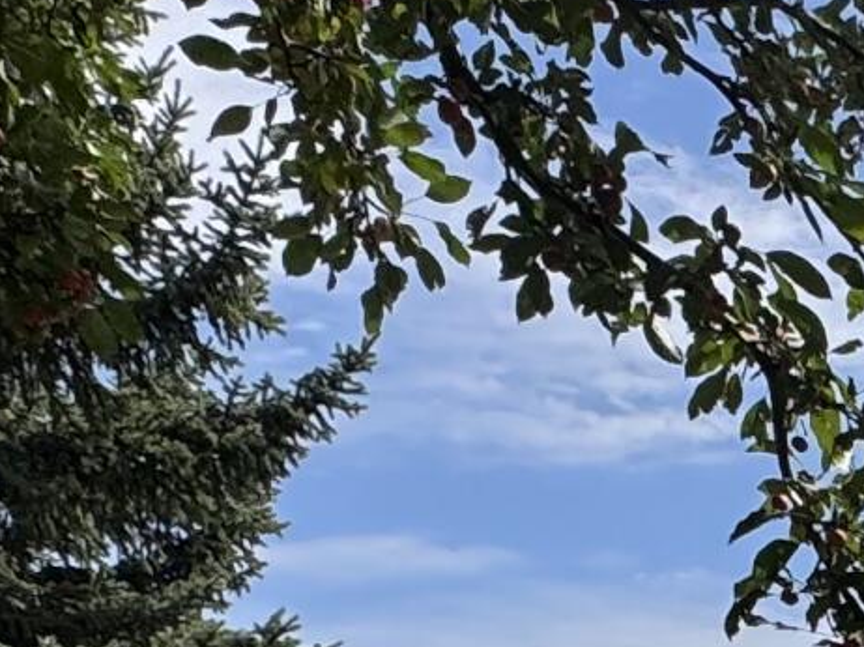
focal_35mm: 91
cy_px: 1387
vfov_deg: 13.4
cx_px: 1560
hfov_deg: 17.5
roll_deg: -1.8
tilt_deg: -6.1
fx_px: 2270
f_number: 2.2
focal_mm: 2.22
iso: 40
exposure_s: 1/1976
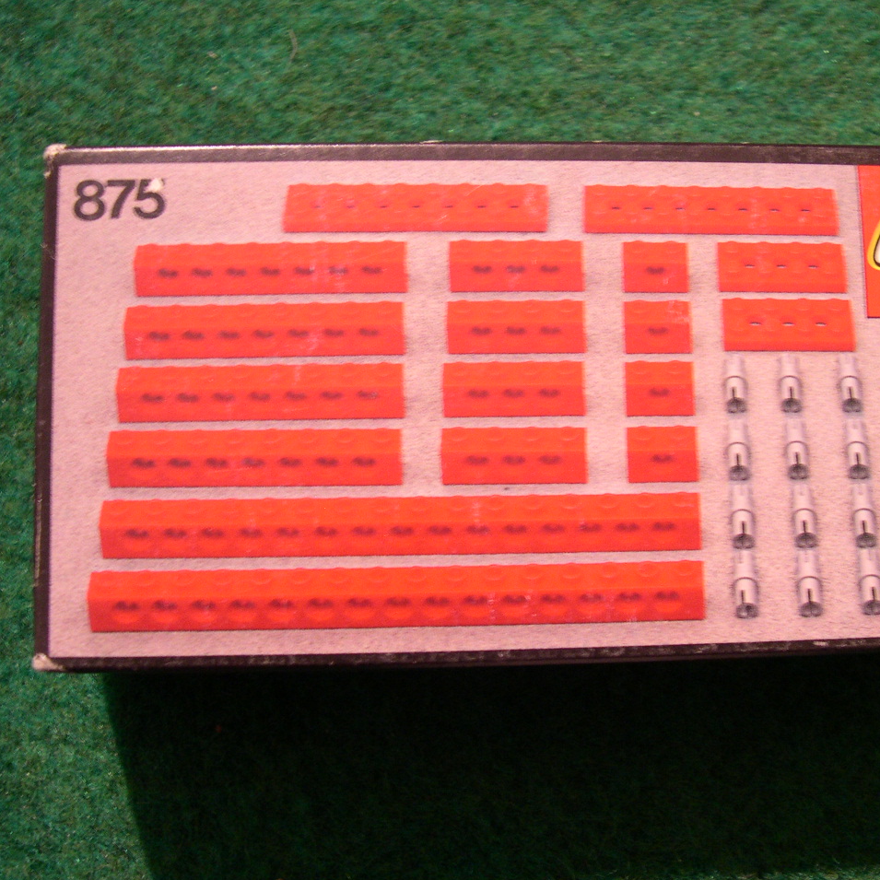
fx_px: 1294
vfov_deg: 37.6
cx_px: 531
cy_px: 441
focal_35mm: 45
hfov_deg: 37.4
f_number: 2.8
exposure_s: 1/4.8
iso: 249
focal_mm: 8
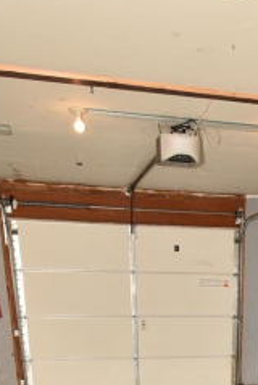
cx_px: 226
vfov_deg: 33.7
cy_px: 466
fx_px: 504
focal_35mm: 47
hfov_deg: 27.8
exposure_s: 1/100
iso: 400
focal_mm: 10
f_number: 9
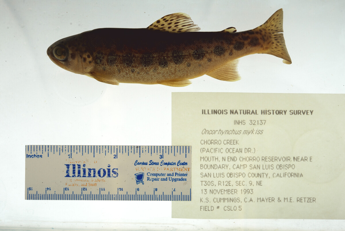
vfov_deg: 22.6
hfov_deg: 33.4
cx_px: 172
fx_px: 575
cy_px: 116
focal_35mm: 60
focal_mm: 60
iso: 100
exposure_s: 1/200
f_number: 10
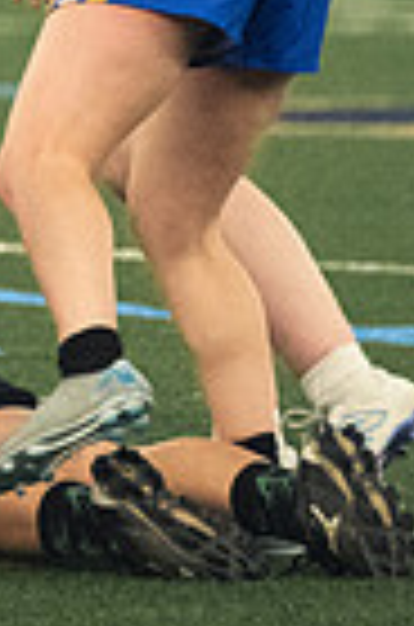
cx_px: -234
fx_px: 21738
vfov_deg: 1.6
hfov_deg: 1.1
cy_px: -131
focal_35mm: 1254
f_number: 2.8
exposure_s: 1/500
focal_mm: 200
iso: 10000
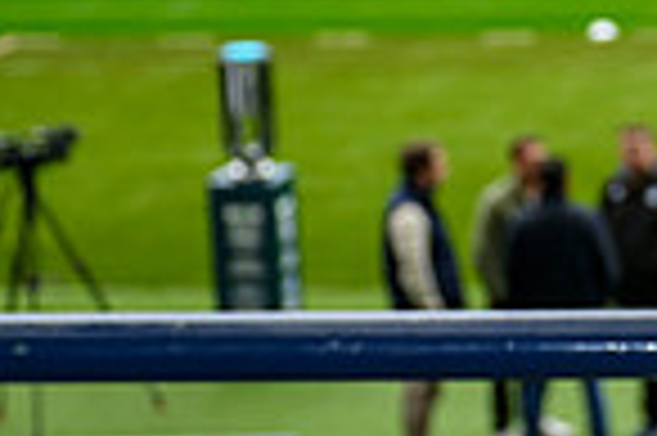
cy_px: 83
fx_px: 3117
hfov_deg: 11.1
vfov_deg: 8.0
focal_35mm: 171
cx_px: 1256
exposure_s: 1/160
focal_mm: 43
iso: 500
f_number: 3.5
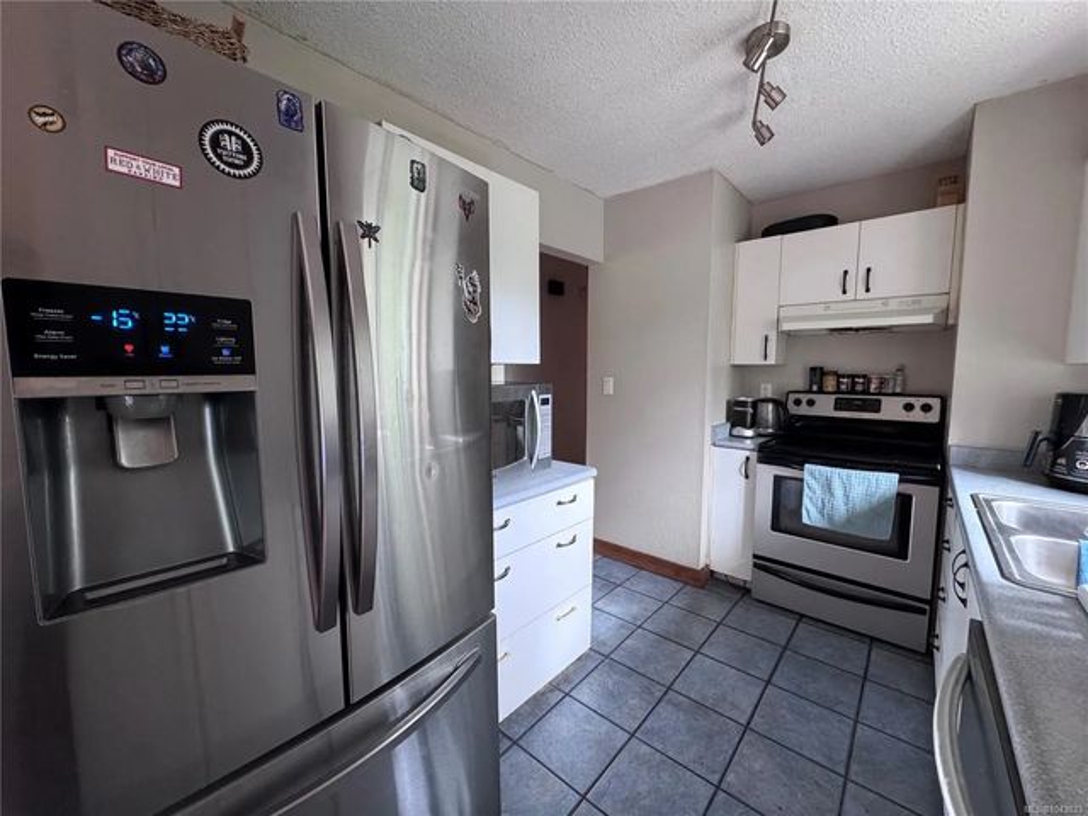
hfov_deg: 102.1
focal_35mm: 14
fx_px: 440
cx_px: 544
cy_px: 408
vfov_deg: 85.7
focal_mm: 2.22
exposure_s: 1/99
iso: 320
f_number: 2.2
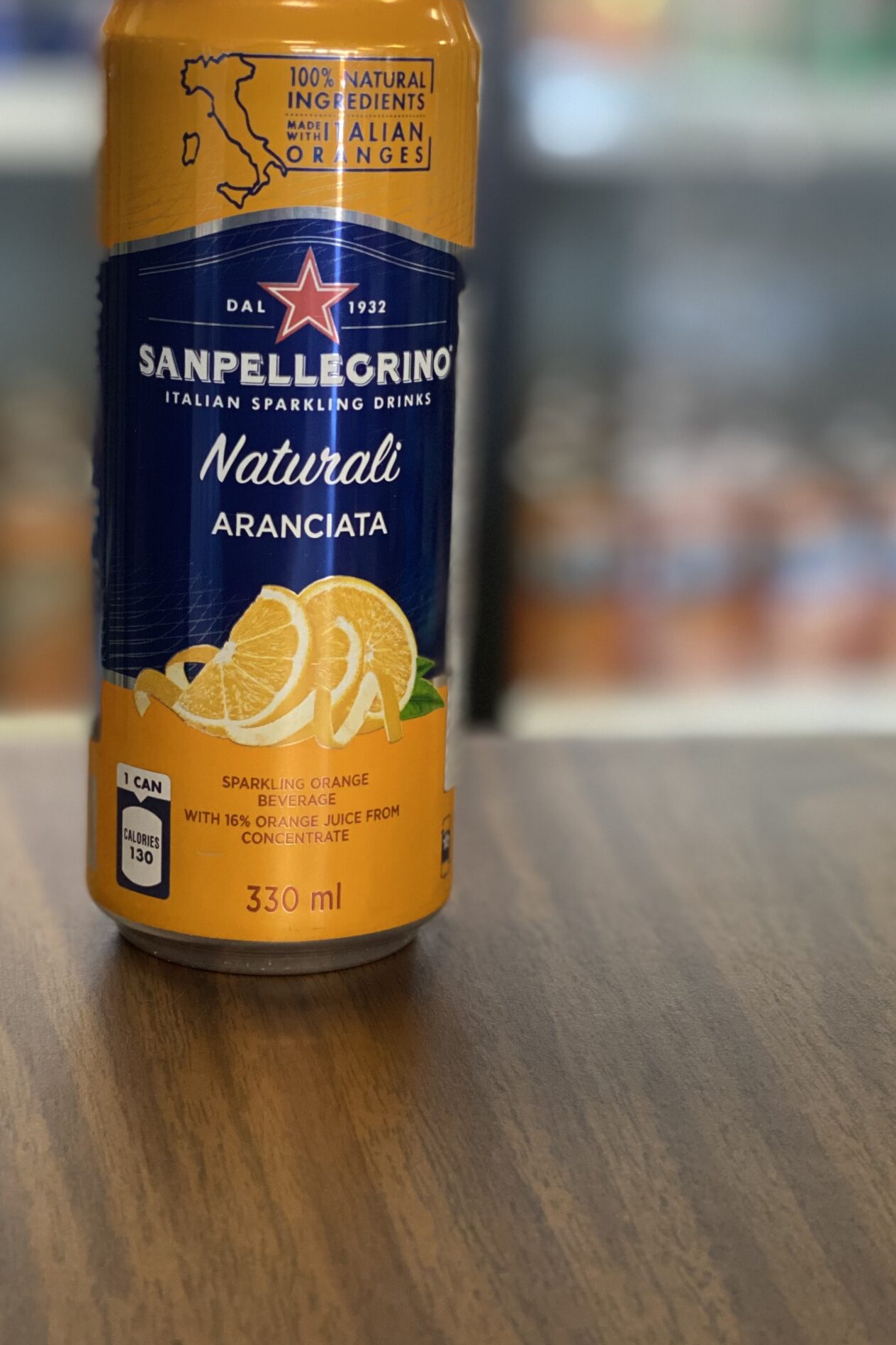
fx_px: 2726
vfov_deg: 27.7
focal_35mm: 73
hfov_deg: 18.6
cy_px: 610
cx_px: 364
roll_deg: -2.0
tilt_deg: -13.2
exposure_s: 1/40
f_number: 2
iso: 160
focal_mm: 6
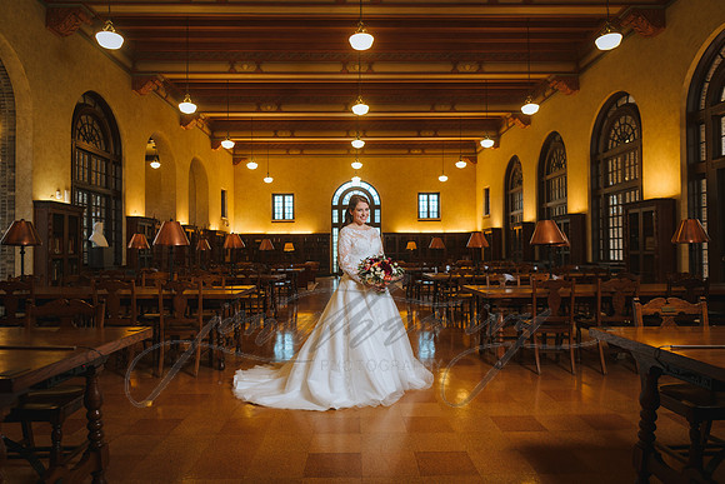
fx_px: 483
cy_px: 242
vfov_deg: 53.2
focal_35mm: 24
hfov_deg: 73.7
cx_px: 362
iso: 500
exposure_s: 1/125
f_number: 2.8
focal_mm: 24
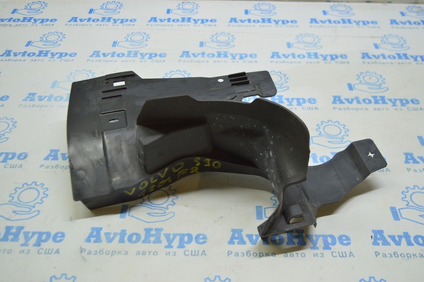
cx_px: 212
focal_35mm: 39
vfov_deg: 34.2
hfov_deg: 49.6
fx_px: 459
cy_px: 141
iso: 400
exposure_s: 1/40
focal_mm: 26
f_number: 4
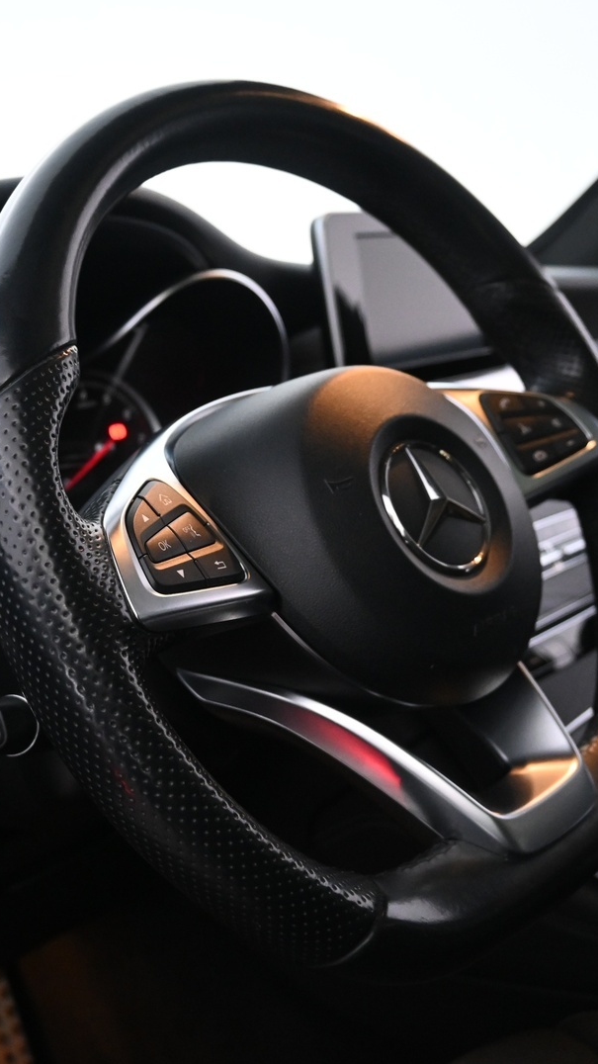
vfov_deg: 49.0
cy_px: 532
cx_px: 193
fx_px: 1167
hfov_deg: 28.5
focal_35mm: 41
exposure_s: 1/30
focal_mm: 17.5
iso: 2200
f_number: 3.5
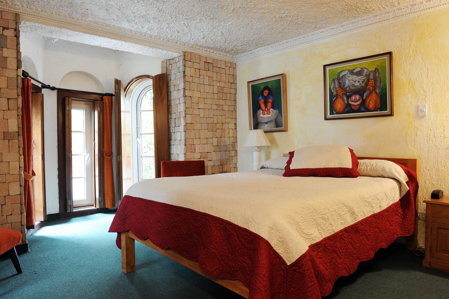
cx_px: 224
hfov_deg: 73.8
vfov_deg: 53.1
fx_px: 299
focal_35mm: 24
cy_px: 150
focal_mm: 24
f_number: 8
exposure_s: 1.3
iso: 200
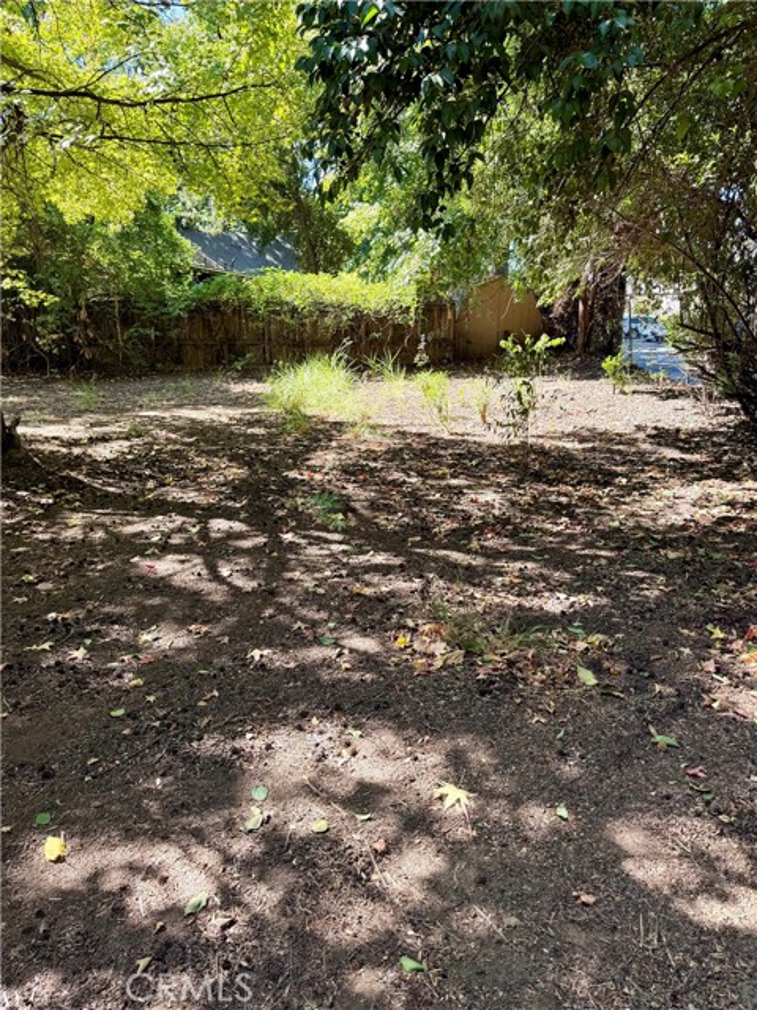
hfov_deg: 56.8
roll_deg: -0.4
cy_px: 505
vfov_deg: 71.6
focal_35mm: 24
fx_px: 700
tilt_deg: -13.5
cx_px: 378
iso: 80
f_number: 1.78
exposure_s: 1/329
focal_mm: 6.76
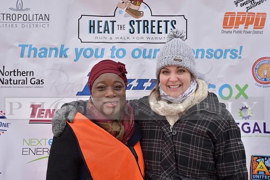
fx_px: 360
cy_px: 90
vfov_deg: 28.1
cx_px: 135
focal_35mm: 48
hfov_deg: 41.1
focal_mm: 48
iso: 400
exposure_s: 1/160
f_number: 6.3
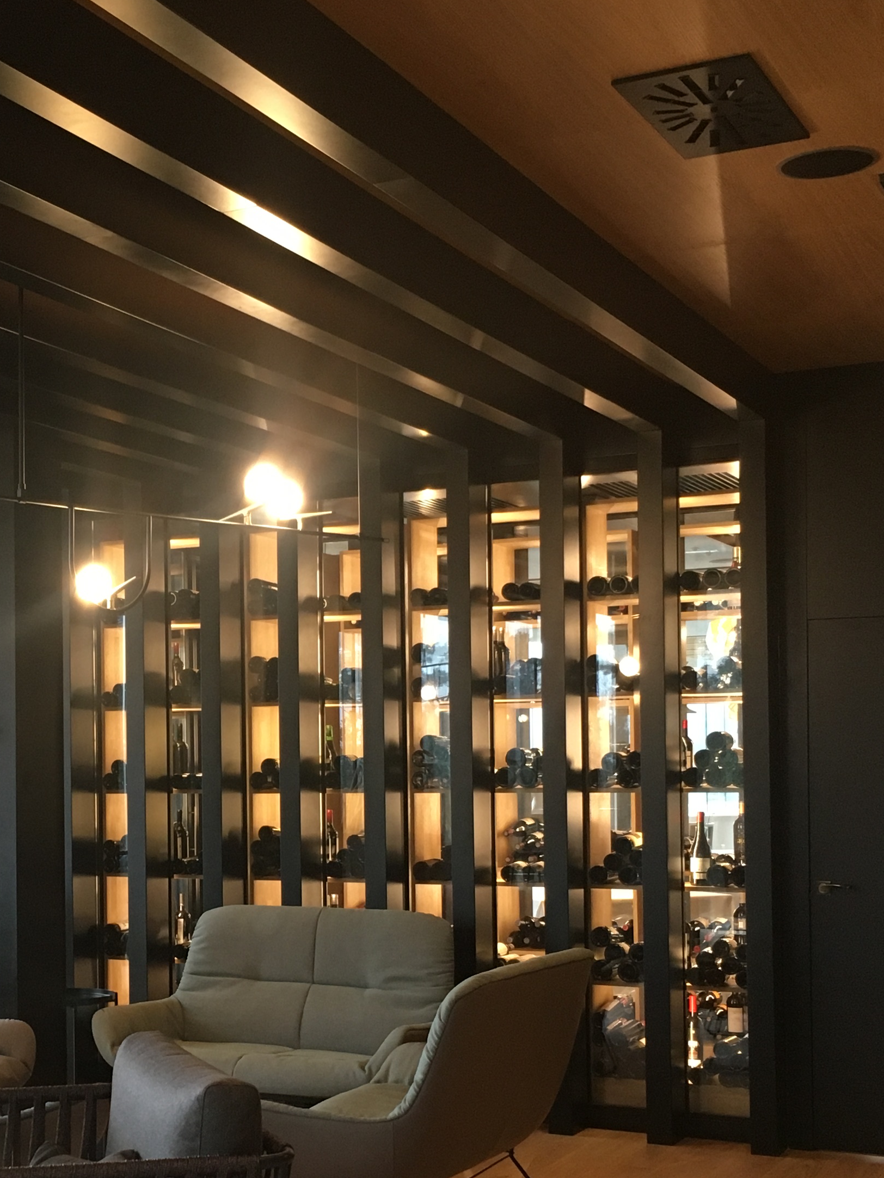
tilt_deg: +0.7
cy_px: 751
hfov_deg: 26.5
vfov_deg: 35.3
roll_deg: +0.5
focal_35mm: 54
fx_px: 1839
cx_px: 167
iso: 160
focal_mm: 4.15
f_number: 2.2
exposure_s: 1/33
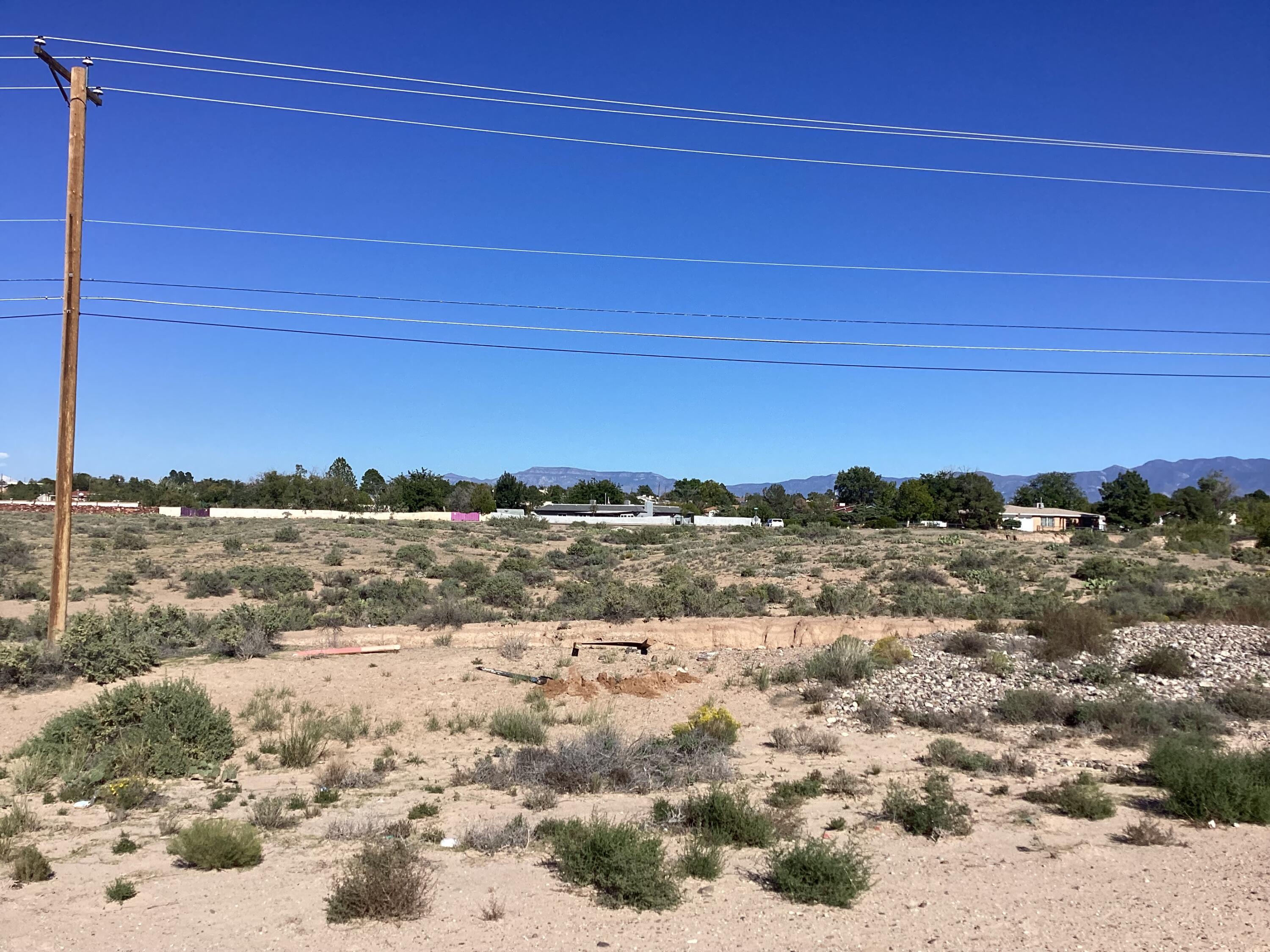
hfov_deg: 58.4
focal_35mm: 31
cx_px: 635
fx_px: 1137
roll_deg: +0.4
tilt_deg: +1.3
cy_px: 476
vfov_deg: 45.4
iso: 25
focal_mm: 3.3
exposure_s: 1/2262
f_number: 2.4
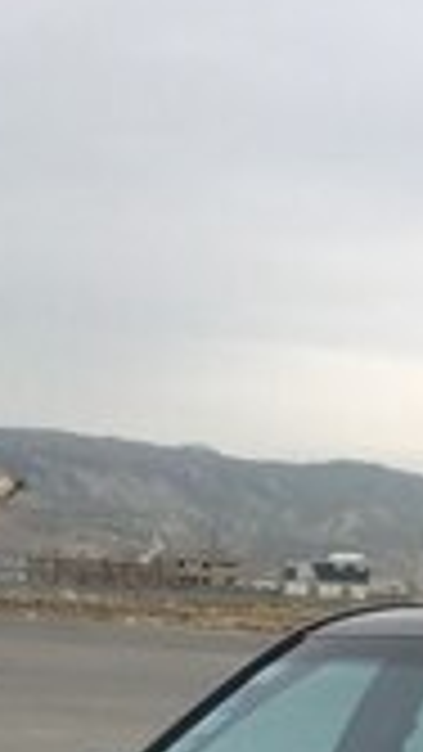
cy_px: 982
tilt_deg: -11.0
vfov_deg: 20.7
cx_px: 302
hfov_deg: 12.9
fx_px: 1873
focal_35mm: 94
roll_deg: -3.6
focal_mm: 4.15
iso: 32
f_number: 2.2
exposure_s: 1/706
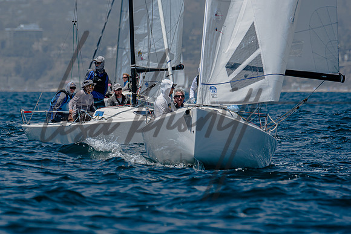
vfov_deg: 2.3
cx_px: 144
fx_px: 5815
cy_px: 138
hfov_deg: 3.5
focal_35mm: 596
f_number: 5.6
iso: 200
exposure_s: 1/2000
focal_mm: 330
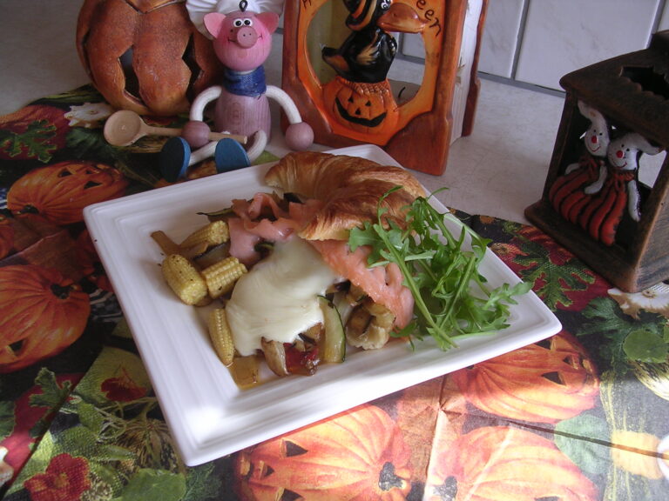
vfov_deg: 37.7
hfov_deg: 49.0
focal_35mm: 38
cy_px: 250
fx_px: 734
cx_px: 334
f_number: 2.8
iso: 100
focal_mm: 5.8
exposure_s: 1/55.6
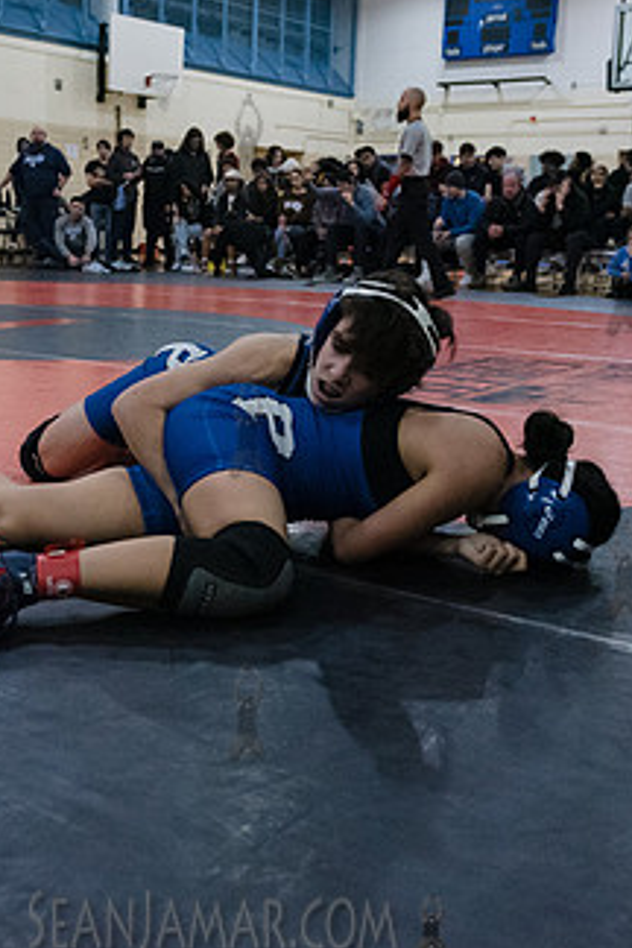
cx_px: 246
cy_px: 426
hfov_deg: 31.1
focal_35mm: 43
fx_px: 1132
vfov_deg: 45.4
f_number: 3.2
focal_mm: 24
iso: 8000
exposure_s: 1/320
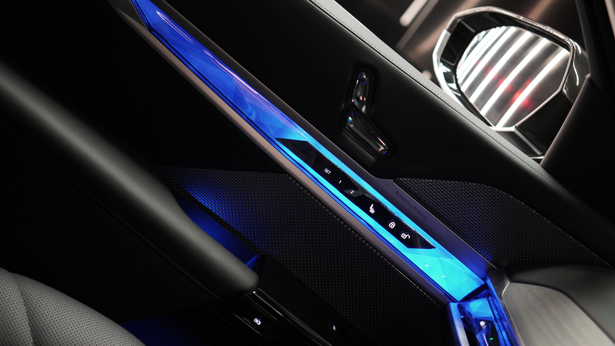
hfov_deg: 37.8
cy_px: 194
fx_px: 897
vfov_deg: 21.8
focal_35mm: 55
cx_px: 310
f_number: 2.8
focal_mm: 35
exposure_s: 1/100
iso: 2500
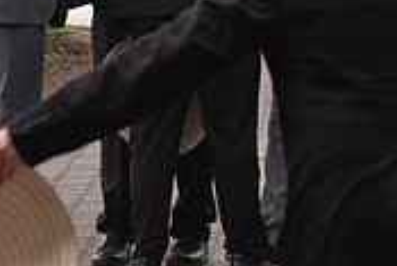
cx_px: 256
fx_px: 4095
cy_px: -142
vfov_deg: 3.7
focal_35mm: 371
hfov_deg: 5.5
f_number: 5
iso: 400
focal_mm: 112
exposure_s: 1/125
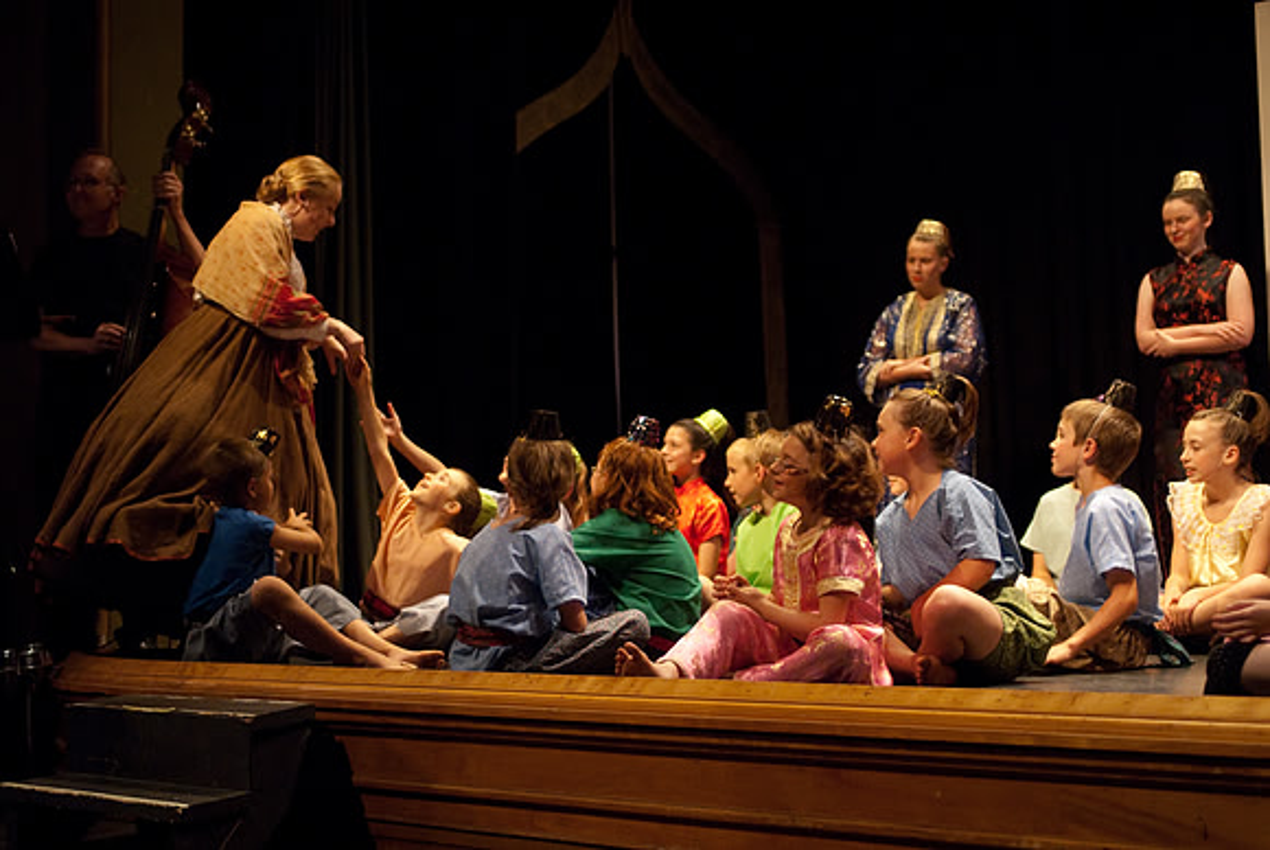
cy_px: 425
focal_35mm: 60
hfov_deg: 33.4
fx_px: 2119
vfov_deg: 22.7
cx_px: 635
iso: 1000
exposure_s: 1/125
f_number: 2.8
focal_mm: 40
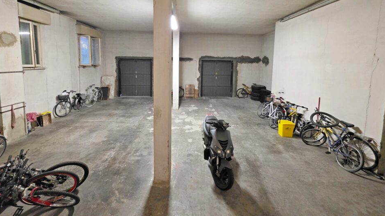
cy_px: 79
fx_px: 153
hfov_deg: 103.0
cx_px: 192
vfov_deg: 69.3
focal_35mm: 15
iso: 800
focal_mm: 2.2
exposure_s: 1/50
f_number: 1.9
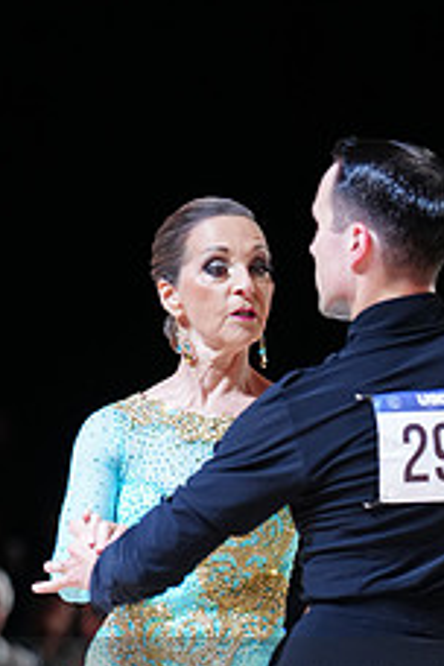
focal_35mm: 315
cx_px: 296
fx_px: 5827
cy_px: 736
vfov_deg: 6.5
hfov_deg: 4.4
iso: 800
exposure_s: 1/400
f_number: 2.8
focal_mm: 124
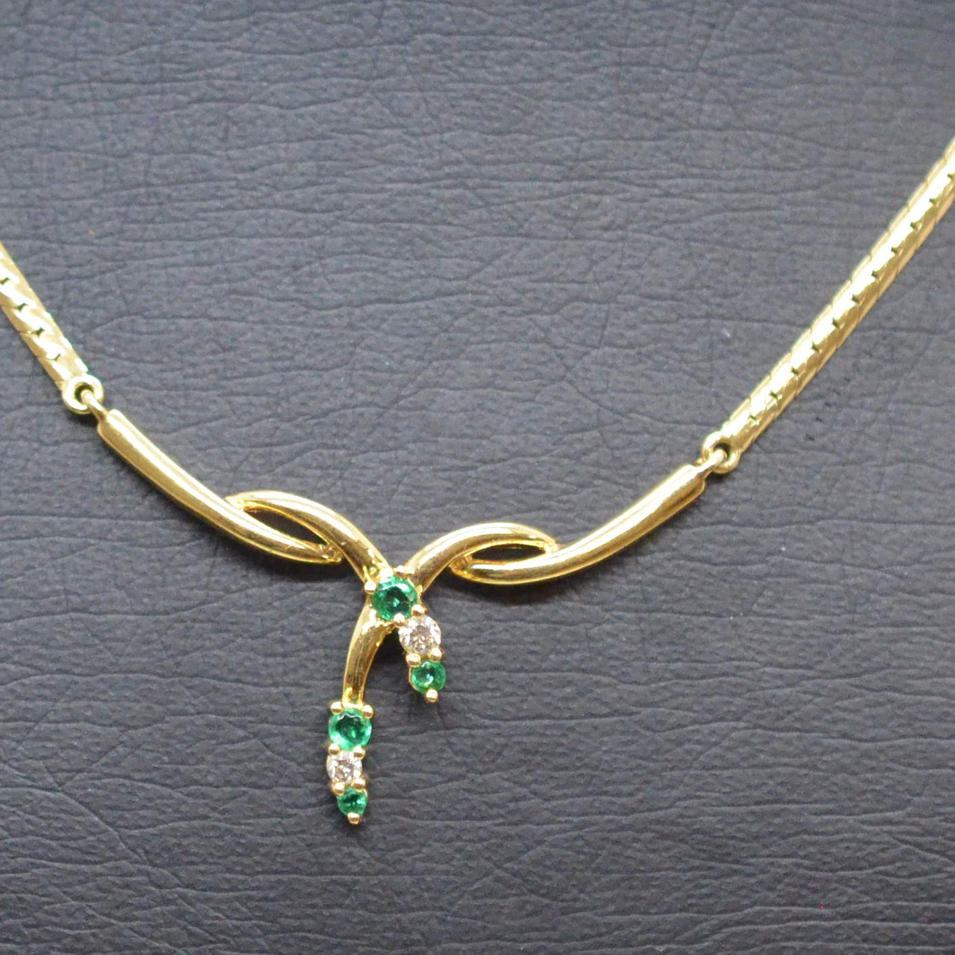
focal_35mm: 177
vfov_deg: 9.9
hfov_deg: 9.9
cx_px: 367
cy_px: 567
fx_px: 5525
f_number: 4
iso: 2500
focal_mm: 40
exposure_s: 1/800
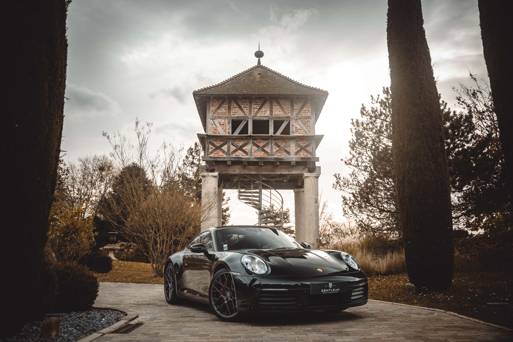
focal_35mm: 32
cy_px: 171
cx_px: 256
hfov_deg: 59.3
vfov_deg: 41.6
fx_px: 450
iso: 100
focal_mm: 31.6
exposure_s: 1/100
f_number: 2.8
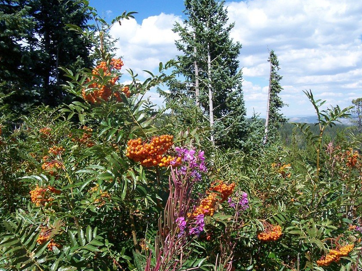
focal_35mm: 35
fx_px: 366
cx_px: 179
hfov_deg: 52.6
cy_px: 135
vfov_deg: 40.7
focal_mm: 5.6
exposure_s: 1/350
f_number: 5.6
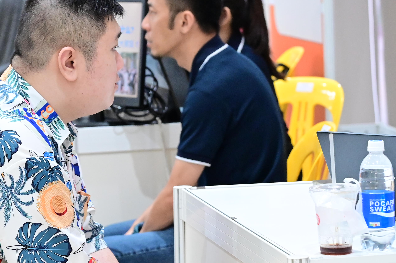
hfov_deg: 10.8
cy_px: 118
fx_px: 2088
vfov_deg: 7.2
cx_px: 264
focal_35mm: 190
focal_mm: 80
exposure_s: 1/160
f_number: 4.5
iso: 5000
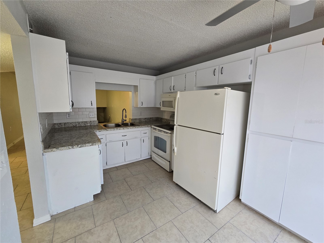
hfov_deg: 106.2
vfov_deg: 89.9
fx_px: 122
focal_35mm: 13
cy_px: 122
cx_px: 162
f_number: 2.2
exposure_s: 1/60
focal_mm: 2.2
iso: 160
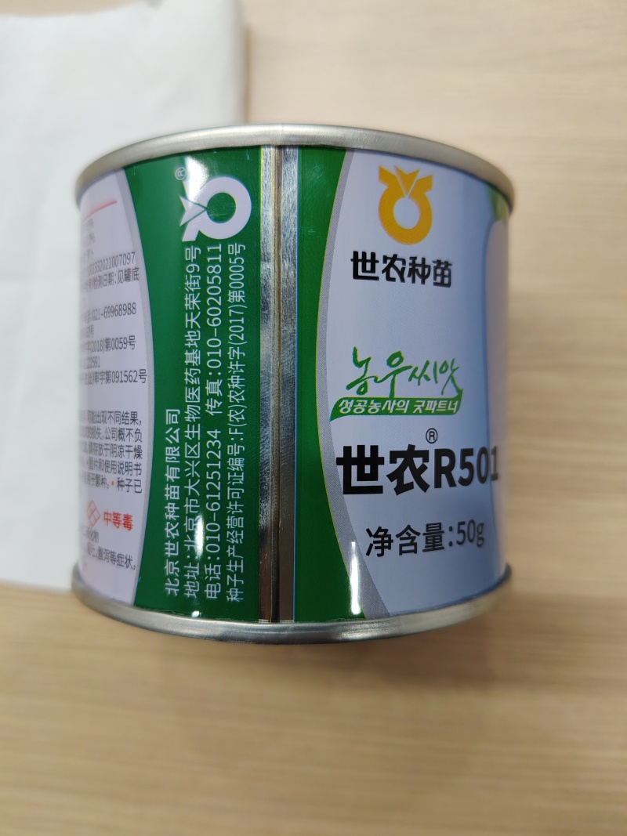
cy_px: 418
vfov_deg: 67.3
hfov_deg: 53.1
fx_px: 628
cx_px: 314
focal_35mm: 26
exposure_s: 1/100
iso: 263
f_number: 1.88
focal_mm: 4.84
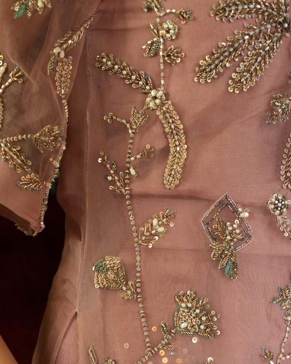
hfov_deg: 18.7
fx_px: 883
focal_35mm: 82
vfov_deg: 22.3
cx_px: 142
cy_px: 371
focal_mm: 35
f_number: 2.8
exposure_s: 1/200
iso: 640
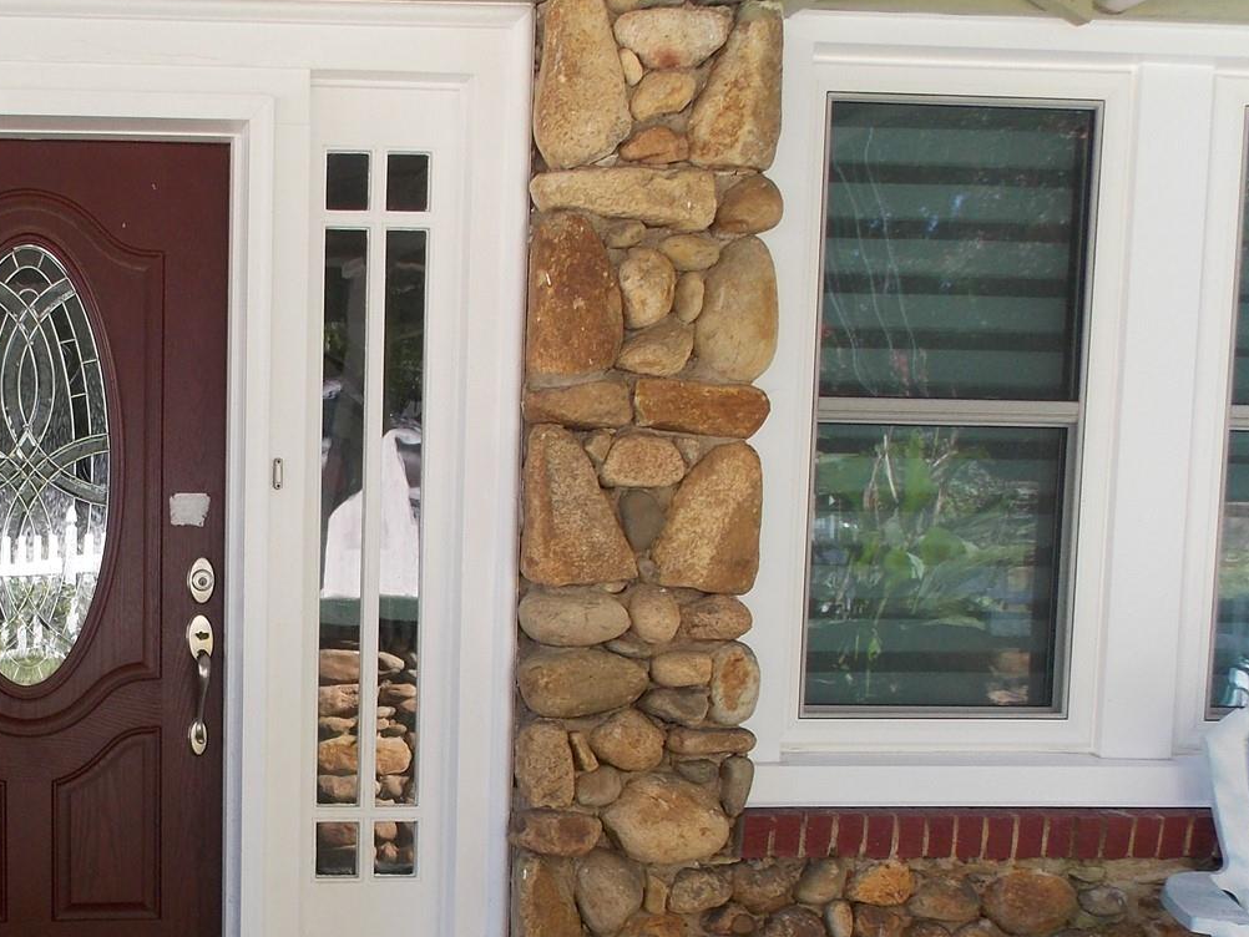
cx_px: 81
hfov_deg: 37.3
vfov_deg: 30.3
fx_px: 1696
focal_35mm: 47
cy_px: 718
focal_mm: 4
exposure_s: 1/100
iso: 80
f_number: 3.1
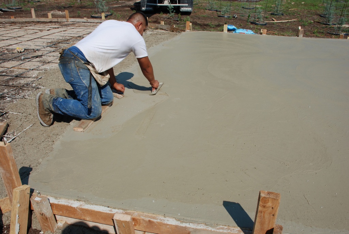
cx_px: 174
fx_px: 291
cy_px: 117
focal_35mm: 30
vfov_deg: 43.7
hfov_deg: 61.9
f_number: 8
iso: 100
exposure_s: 1/250
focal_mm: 20
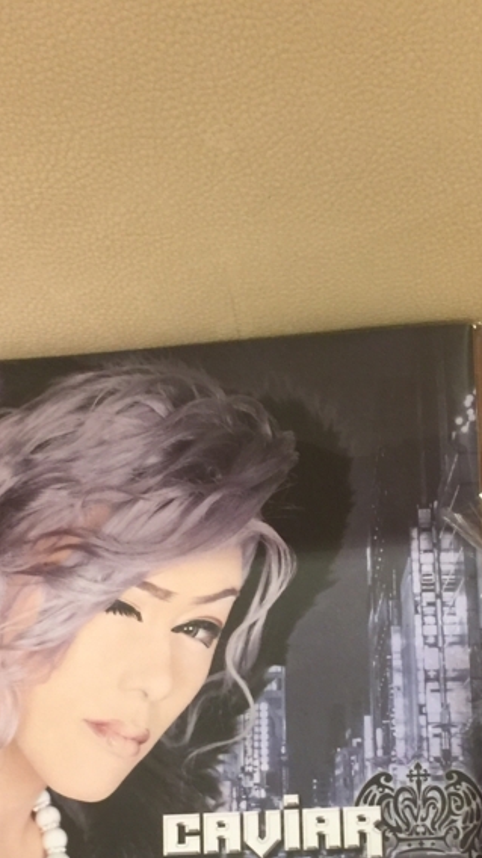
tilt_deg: -76.9
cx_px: 329
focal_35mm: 57
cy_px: 743
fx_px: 1297
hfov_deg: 21.0
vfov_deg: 34.9
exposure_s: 1/15
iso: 100
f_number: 2.2
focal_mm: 4.15
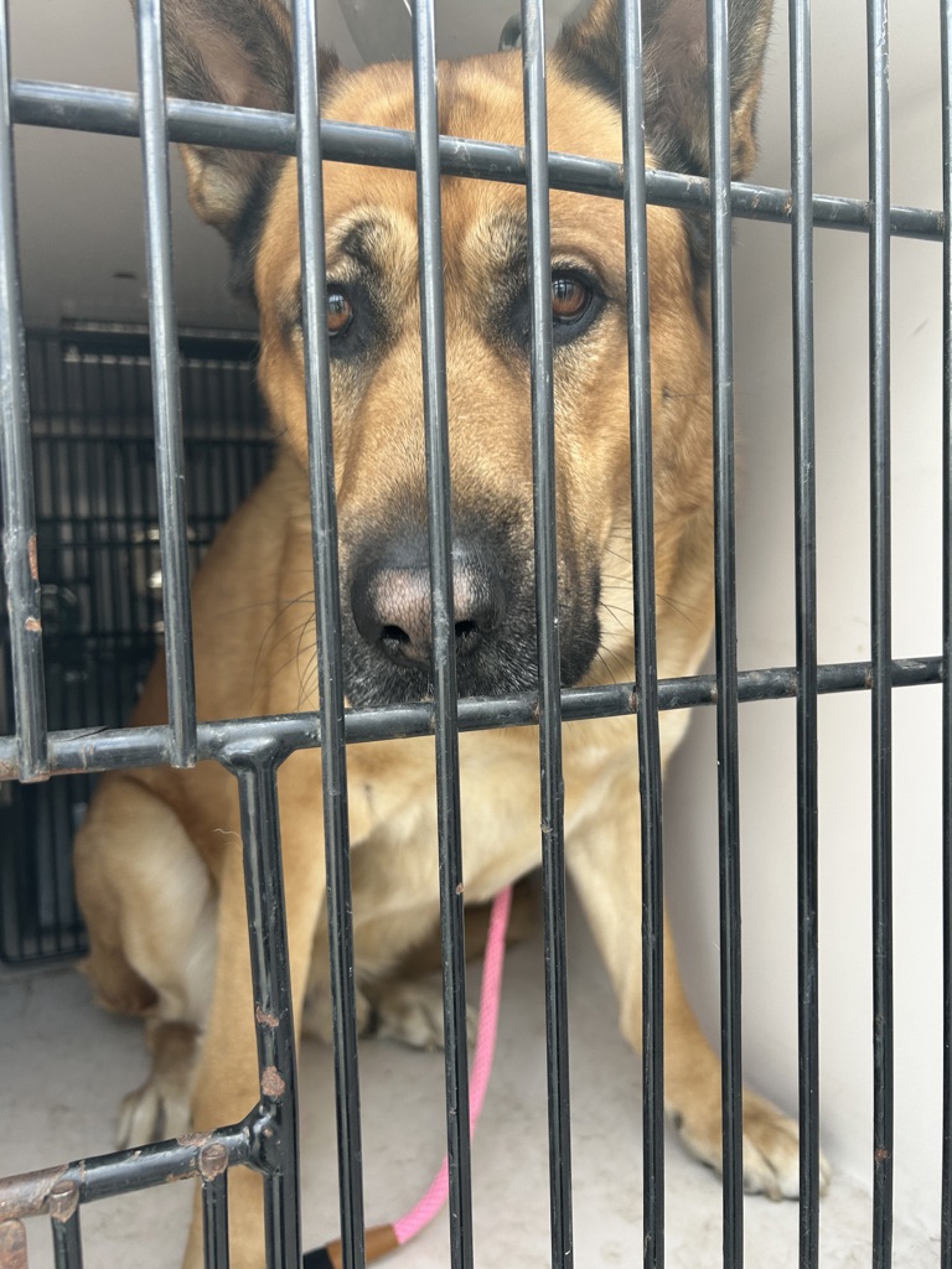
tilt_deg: -3.2
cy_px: 634
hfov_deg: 53.1
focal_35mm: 26
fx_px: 953
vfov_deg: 67.3
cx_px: 476
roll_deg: +3.7
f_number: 1.5
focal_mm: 5.7
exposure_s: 1/170
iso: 40
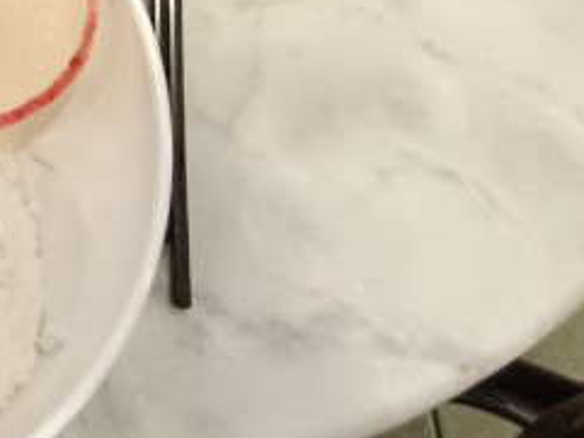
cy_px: -380
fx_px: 1148
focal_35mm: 68
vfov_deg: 17.2
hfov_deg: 24.5
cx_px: -199
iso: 579
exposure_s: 1/50
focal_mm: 1.66
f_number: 2.2
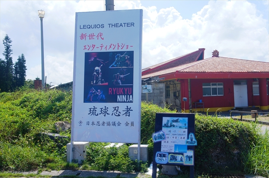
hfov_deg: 48.0
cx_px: 134
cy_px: 89
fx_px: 302
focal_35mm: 40
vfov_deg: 32.9
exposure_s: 1/500
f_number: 7.1
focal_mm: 27
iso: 200
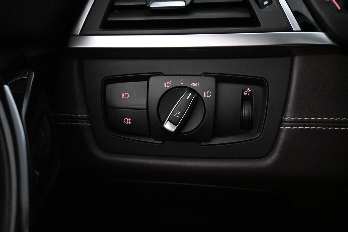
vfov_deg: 40.0
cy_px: 116
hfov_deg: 57.2
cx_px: 174
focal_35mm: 33
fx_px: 319
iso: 9000
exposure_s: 1/40
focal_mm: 22
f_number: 4
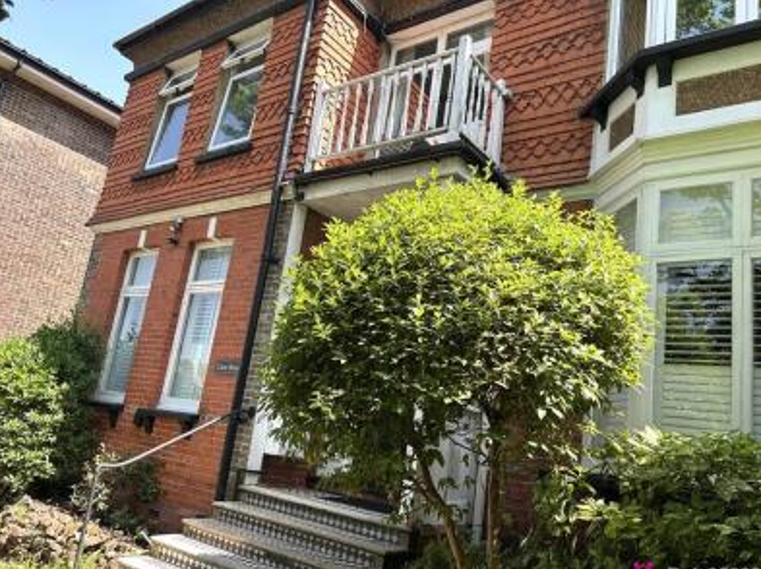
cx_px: 357
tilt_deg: +13.4
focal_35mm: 28
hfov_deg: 63.4
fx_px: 615
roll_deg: -7.9
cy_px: 305
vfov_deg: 49.6
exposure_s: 1/639
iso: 50
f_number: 1.5
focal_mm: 5.7
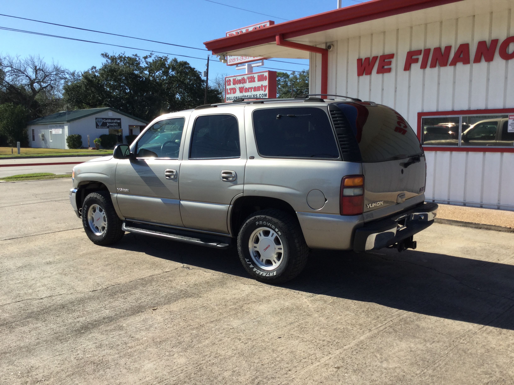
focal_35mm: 31
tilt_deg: -6.9
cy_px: 192
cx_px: 257
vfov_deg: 45.4
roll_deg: -0.1
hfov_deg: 58.4
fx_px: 460
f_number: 2.4
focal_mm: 3.3
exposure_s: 1/823
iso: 25
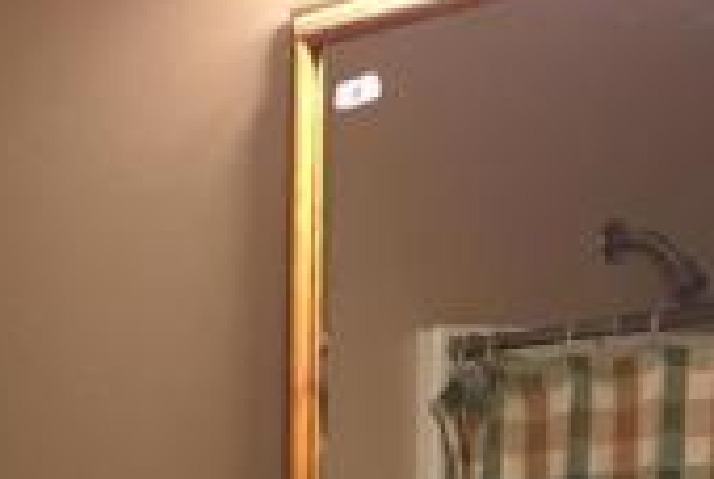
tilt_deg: -10.7
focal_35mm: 136
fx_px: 2702
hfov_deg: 14.7
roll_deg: +0.6
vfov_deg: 8.9
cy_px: 1240
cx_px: -59
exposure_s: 1/15
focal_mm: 4.15
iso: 50
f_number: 2.2
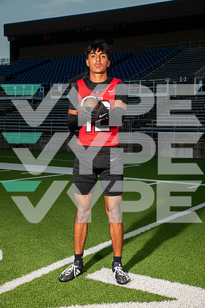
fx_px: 444
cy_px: 154
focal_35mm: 52
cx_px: 102
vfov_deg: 38.2
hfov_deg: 26.0
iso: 200
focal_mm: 52
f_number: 7.1
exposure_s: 1/320
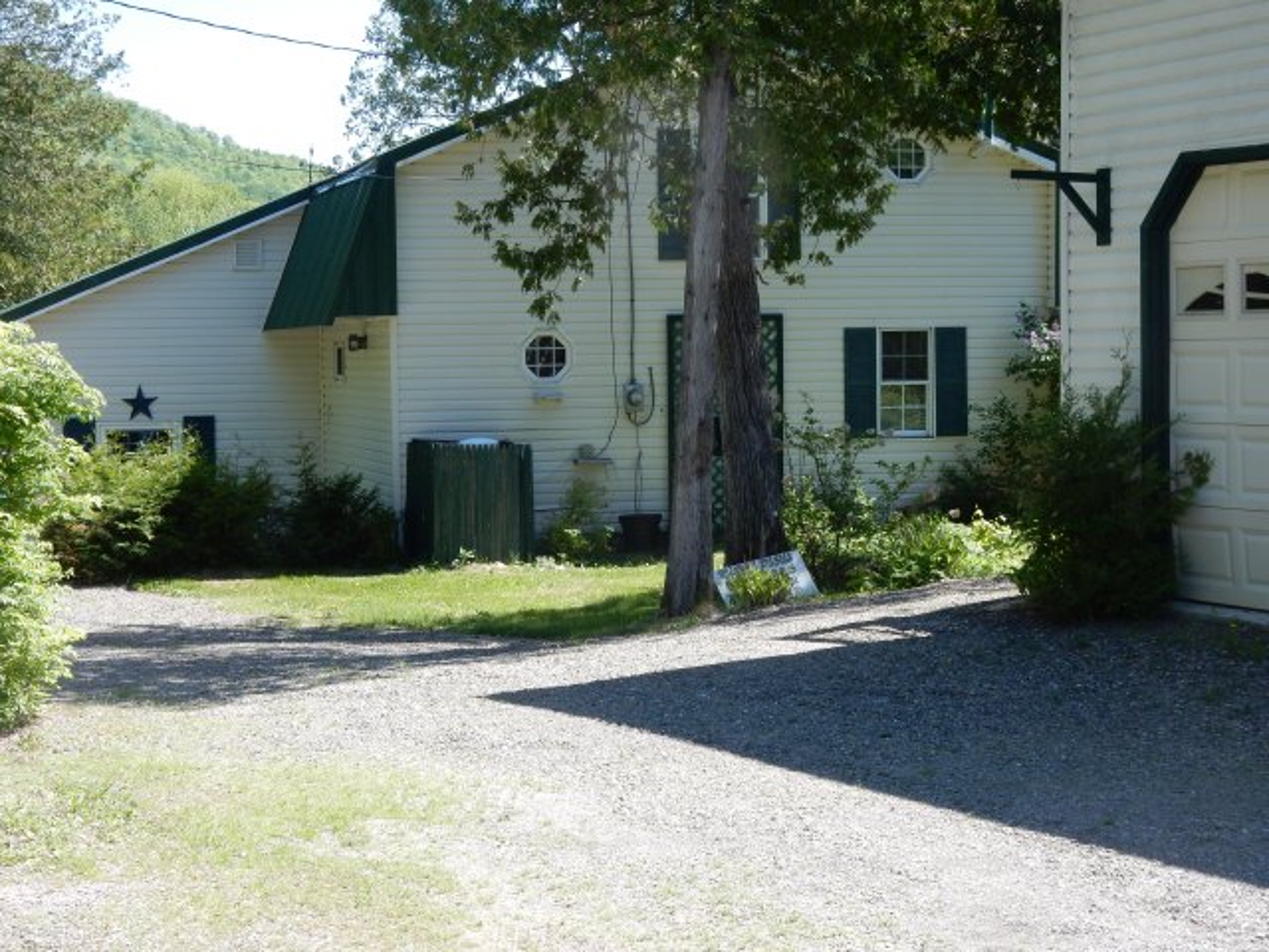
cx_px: 634
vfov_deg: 20.7
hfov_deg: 27.4
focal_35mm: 71
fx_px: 2603
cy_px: 476
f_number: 4.8
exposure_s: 1/250
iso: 125
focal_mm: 12.6
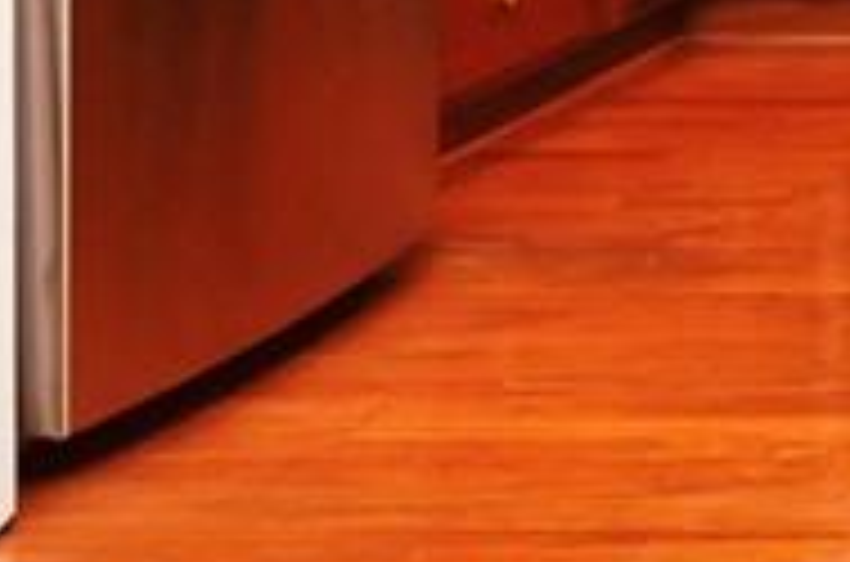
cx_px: 1907
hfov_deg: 13.9
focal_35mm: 114
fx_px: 2685
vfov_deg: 10.6
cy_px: -672
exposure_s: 1/125
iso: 1000
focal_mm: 14
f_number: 4
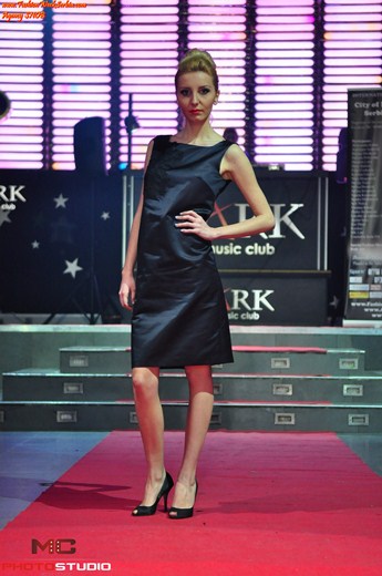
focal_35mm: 82
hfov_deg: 16.5
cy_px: 288
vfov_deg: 24.7
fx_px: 1317
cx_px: 191
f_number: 2.8
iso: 1000
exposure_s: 1/125
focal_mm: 55
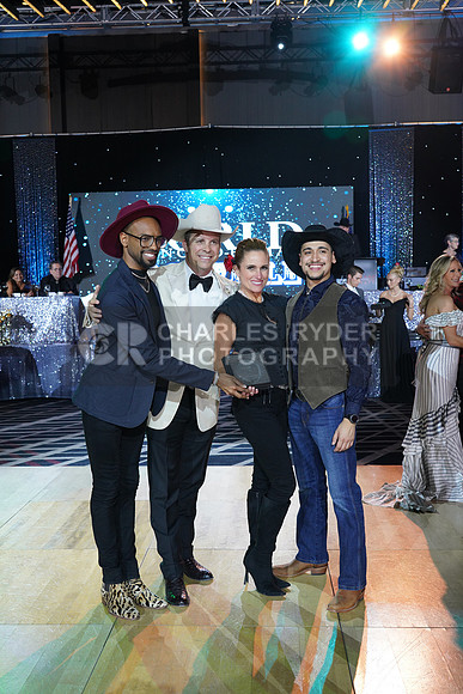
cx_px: 232
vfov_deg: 50.7
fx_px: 733
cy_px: 347
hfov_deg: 35.1
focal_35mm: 38
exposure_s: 1/200
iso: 1600
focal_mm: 38
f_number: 5
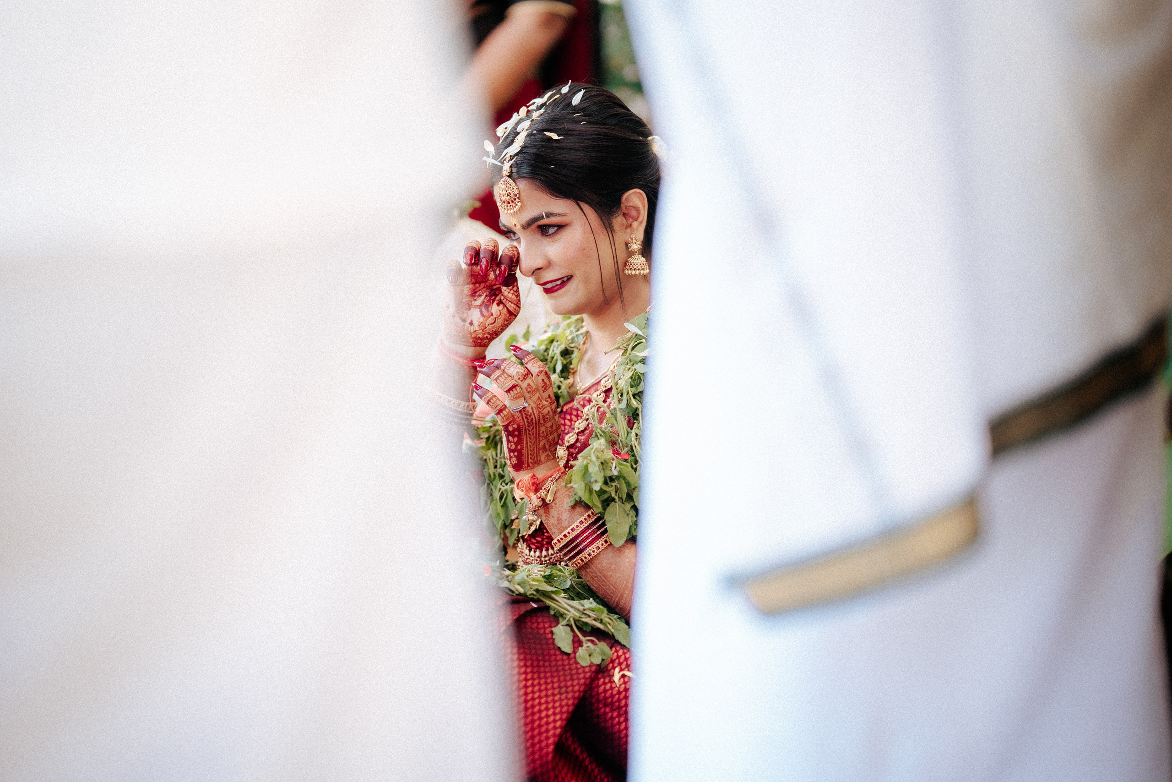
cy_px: 391
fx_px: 2767
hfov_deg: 23.9
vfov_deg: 16.1
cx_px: 586
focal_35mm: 85
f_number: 1.4
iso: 500
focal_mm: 85
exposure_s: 1/1000
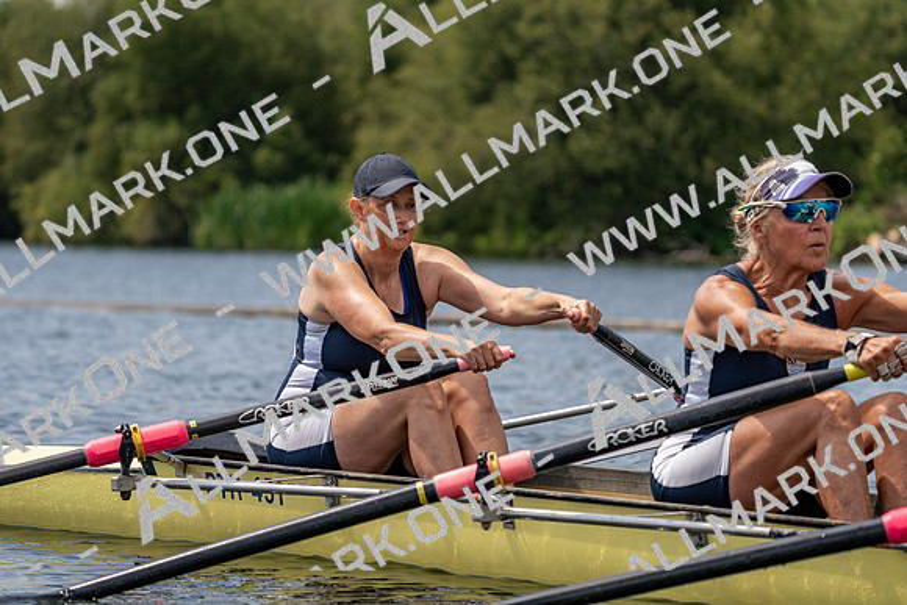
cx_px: 454
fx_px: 5040
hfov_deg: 10.3
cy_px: 302
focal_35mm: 200
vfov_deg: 6.9
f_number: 5.6
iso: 250
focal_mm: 200
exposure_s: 1/1600
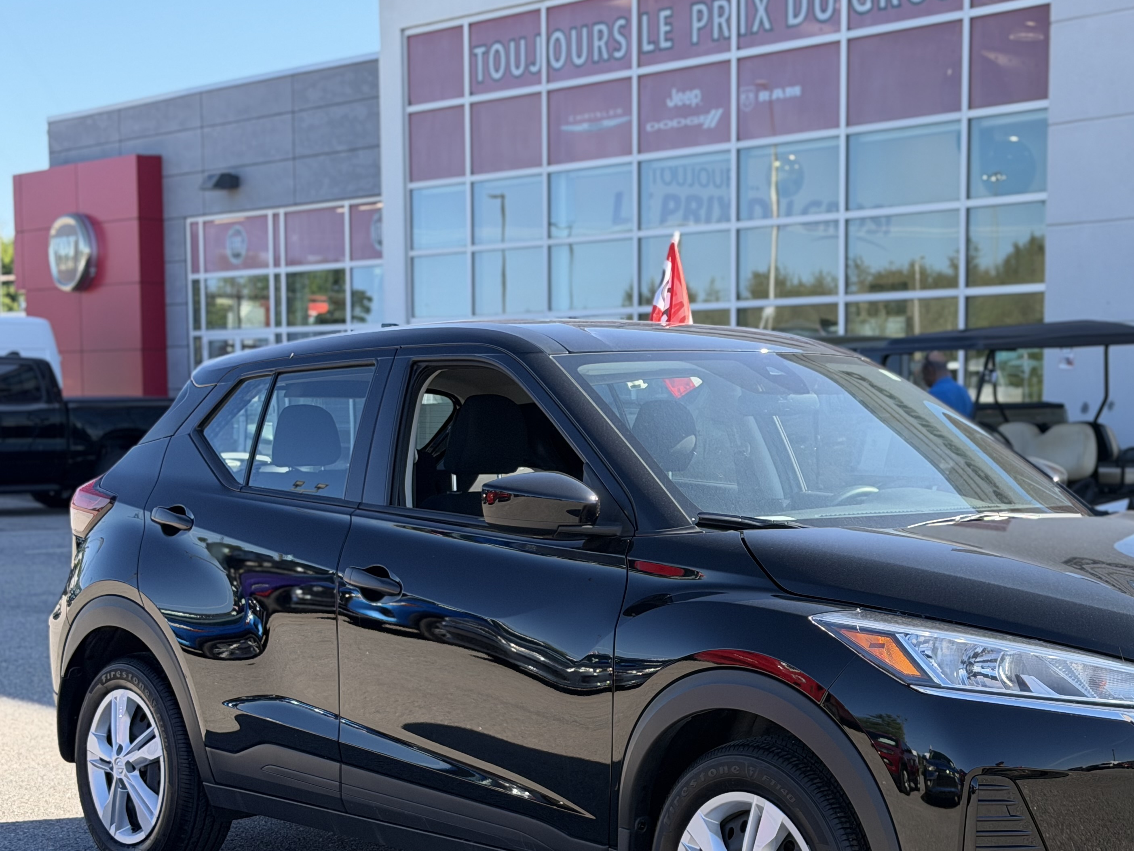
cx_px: 750
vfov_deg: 21.2
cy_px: 580
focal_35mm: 69
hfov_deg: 28.0
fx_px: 2260
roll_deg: -1.1
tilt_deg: -5.0
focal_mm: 6.76
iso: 64
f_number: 1.78
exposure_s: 1/951
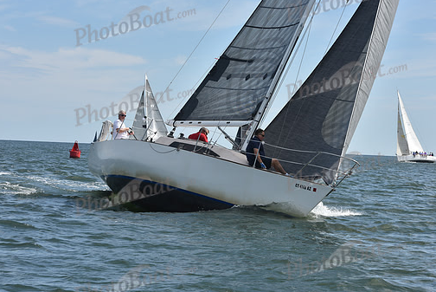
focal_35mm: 115
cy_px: 136
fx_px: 1394
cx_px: 241
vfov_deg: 11.9
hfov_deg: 17.8
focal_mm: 100
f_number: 10
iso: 320
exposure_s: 1/1000
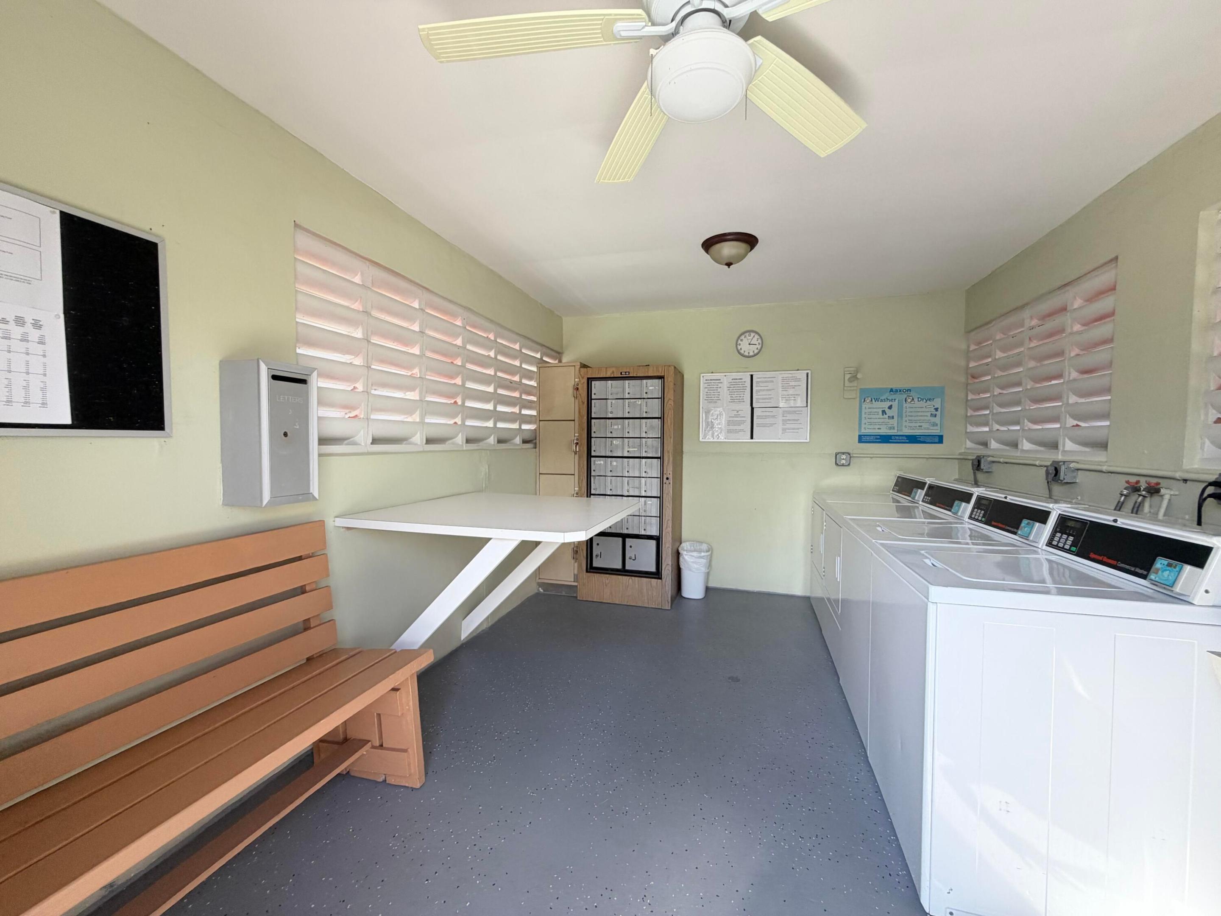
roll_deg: -0.8
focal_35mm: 14
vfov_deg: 85.7
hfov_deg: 102.1
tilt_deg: -2.6
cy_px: 458
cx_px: 610
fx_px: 494
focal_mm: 2.22
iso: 64
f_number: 2.2
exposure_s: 1/121
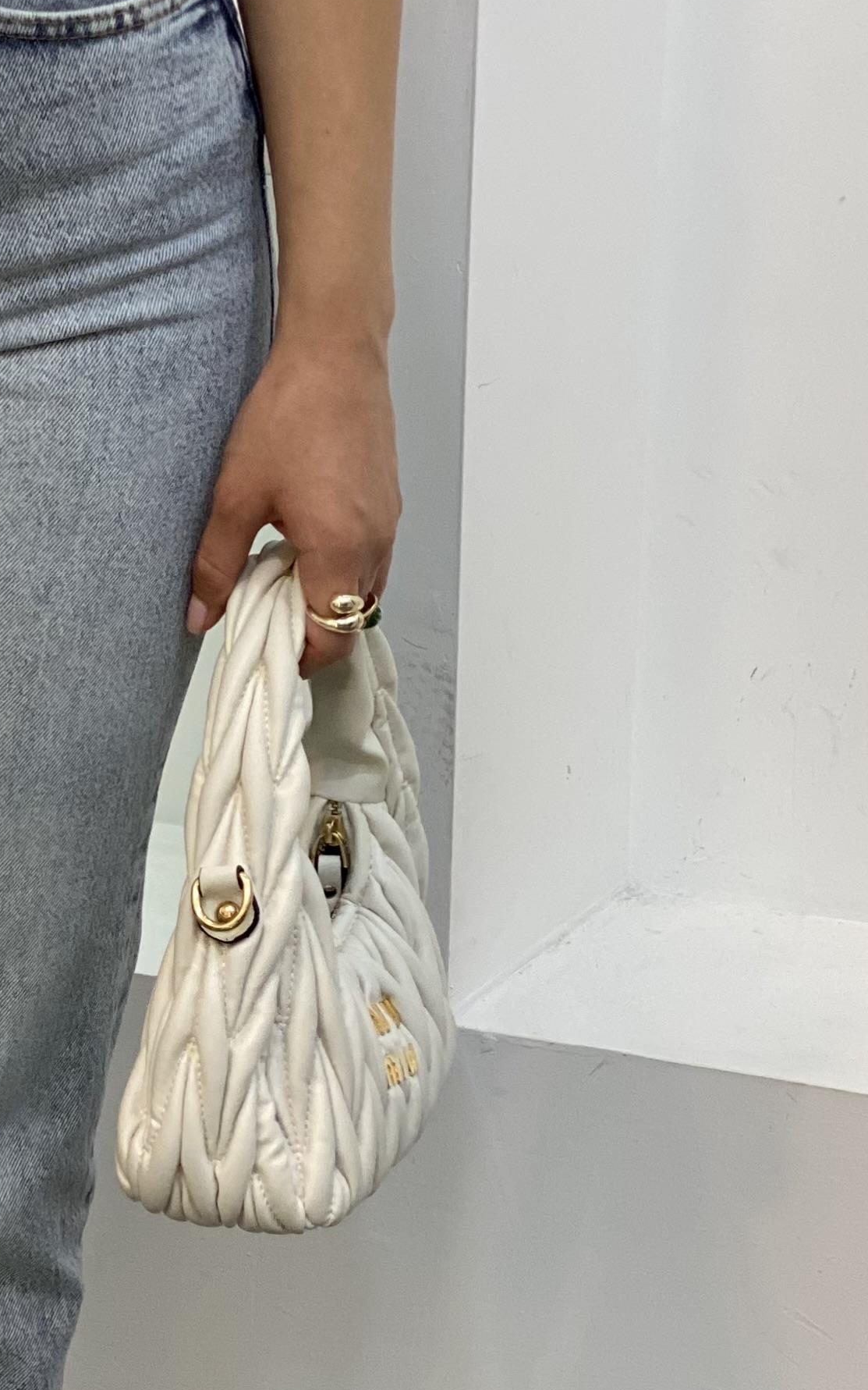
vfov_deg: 16.9
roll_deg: +0.2
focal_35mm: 123
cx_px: -60
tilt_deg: -18.2
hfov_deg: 10.5
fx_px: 4656
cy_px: 1015
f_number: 2
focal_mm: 6
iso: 100
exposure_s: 1/100
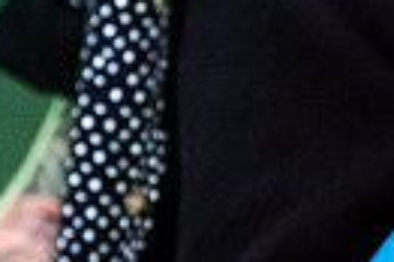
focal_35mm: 780
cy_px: 308
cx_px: 690
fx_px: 8526
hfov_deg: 2.6
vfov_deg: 1.8
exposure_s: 1/200
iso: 2500
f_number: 3.5
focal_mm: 116
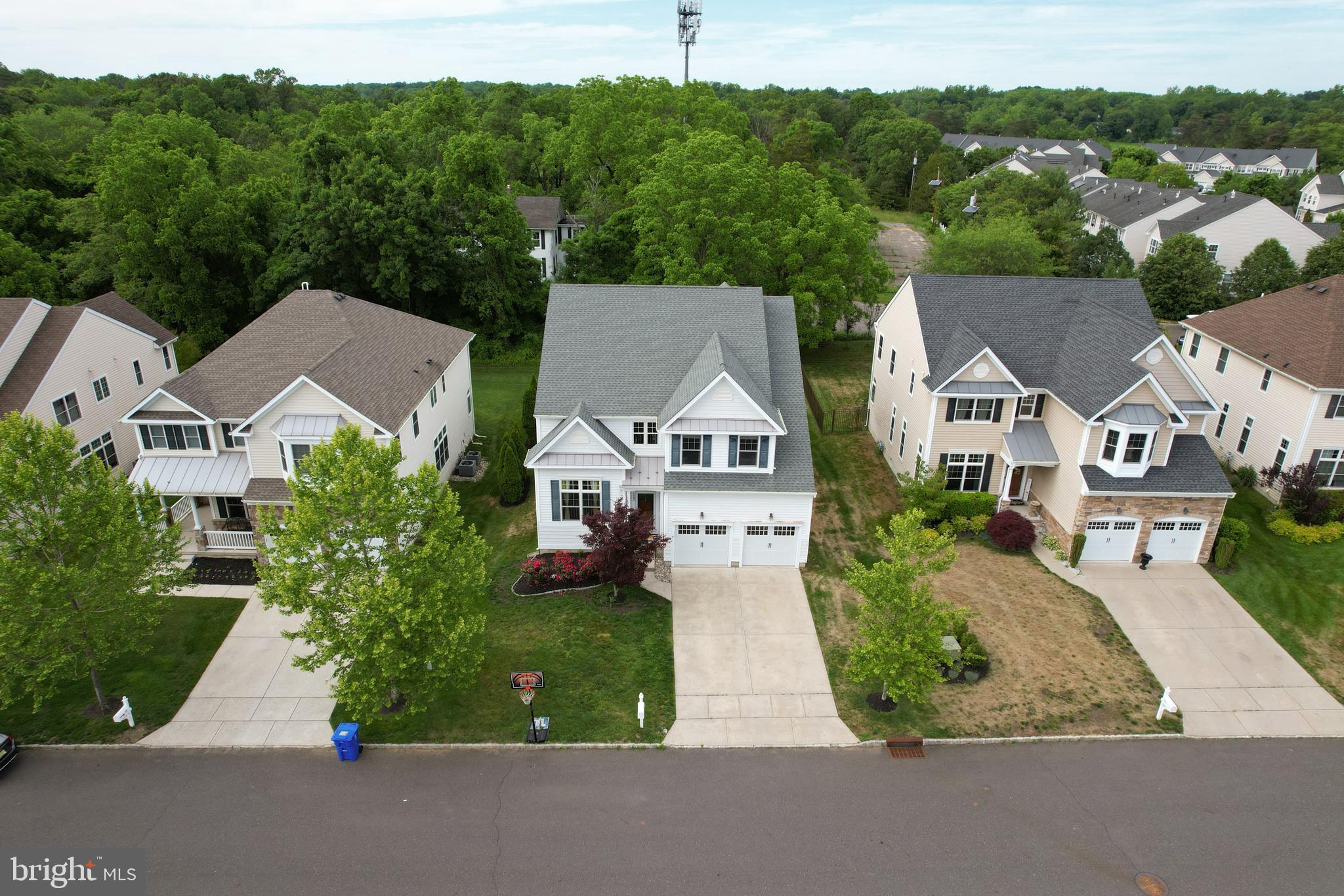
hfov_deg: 78.6
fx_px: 821
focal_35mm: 22
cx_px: 672
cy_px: 448
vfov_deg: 57.2
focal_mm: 8.38
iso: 100
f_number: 2.8
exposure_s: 1/1000
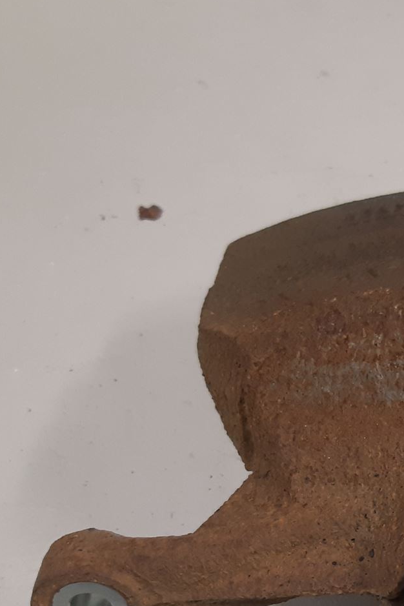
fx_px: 993
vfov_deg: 33.1
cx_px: 529
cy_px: 477
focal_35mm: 59
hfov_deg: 20.9
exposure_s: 1/50
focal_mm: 3.93
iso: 125
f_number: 1.7
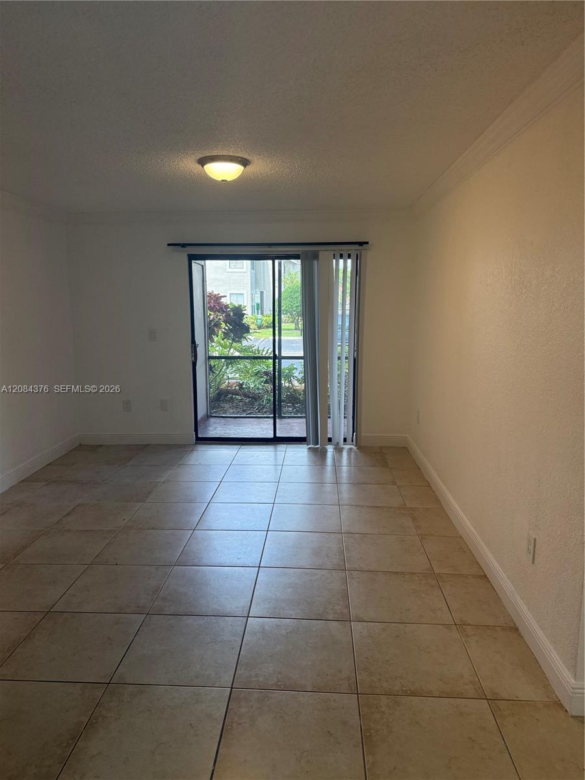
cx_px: 292
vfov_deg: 71.6
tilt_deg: -9.0
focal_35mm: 24
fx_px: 541
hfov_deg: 56.8
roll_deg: -0.3
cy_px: 390
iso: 200
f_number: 1.78
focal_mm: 6.76
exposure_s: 1/233
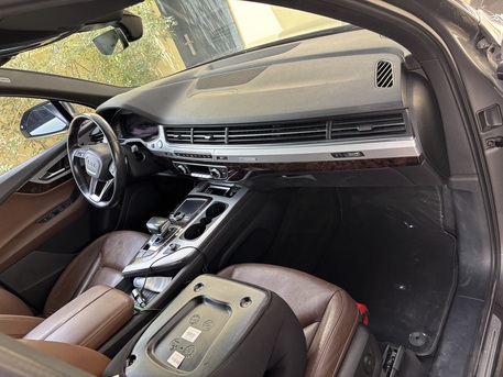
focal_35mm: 26
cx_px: 252
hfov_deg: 67.3
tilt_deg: -27.8
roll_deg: +23.1
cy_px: 188
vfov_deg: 53.1
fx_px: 378
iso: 125
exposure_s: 1/121
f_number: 1.6
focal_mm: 5.96
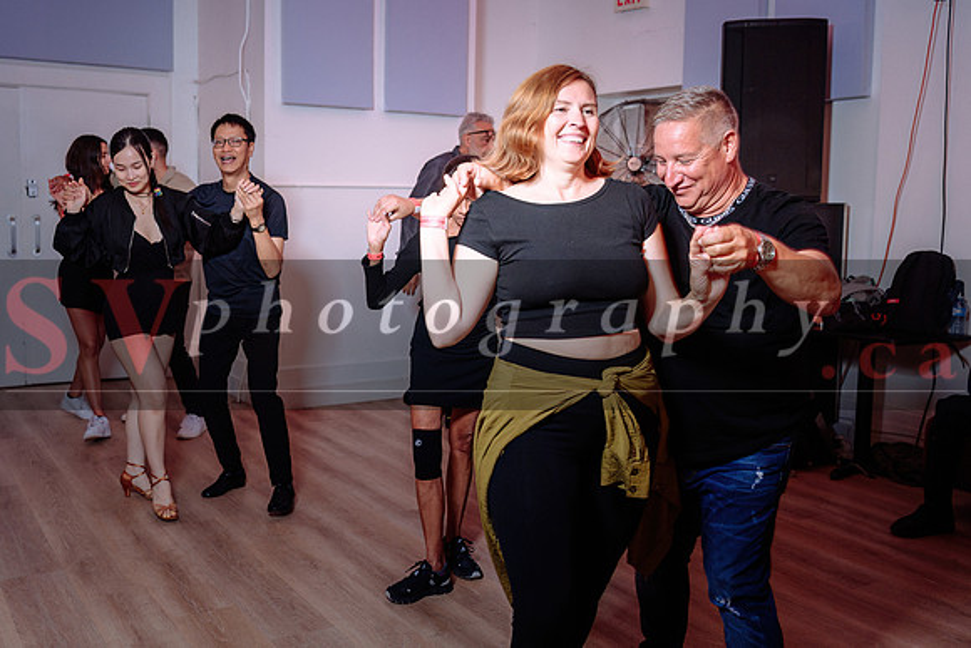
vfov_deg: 36.1
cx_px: 426
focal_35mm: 37
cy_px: 293
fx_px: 994
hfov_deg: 51.9
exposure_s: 1/80
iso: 1000
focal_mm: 32
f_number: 3.2
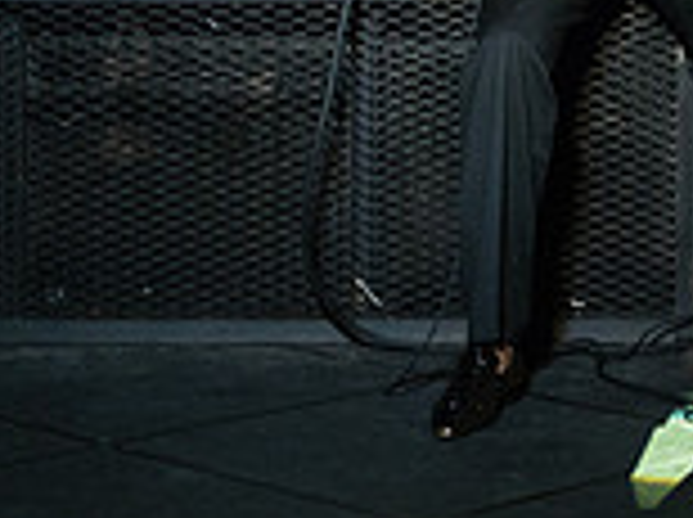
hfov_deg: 14.1
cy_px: -133
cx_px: 706
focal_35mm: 138
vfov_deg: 10.5
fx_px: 2758
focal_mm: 38
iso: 4000
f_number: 2.8
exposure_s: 1/320
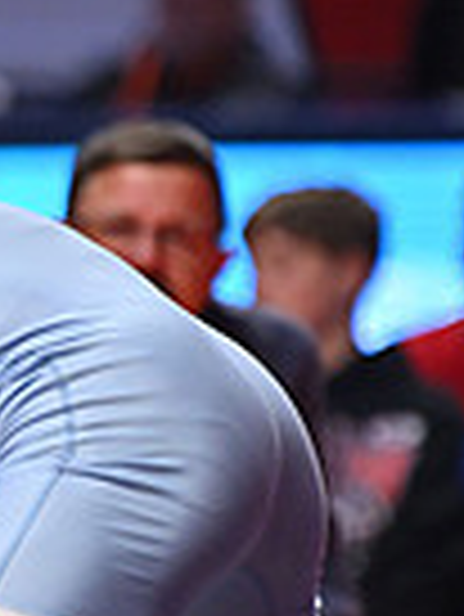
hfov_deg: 1.8
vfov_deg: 2.4
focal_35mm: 814
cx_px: -739
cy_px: 357
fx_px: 14525
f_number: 2.8
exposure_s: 1/1250
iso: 1800
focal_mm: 200
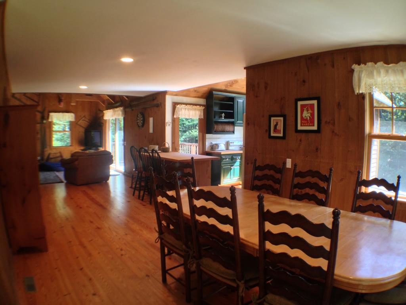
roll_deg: +1.2
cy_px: 152
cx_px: 203
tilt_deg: -5.7
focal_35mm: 33
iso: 50
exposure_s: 1/20
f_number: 2.4
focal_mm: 4.12
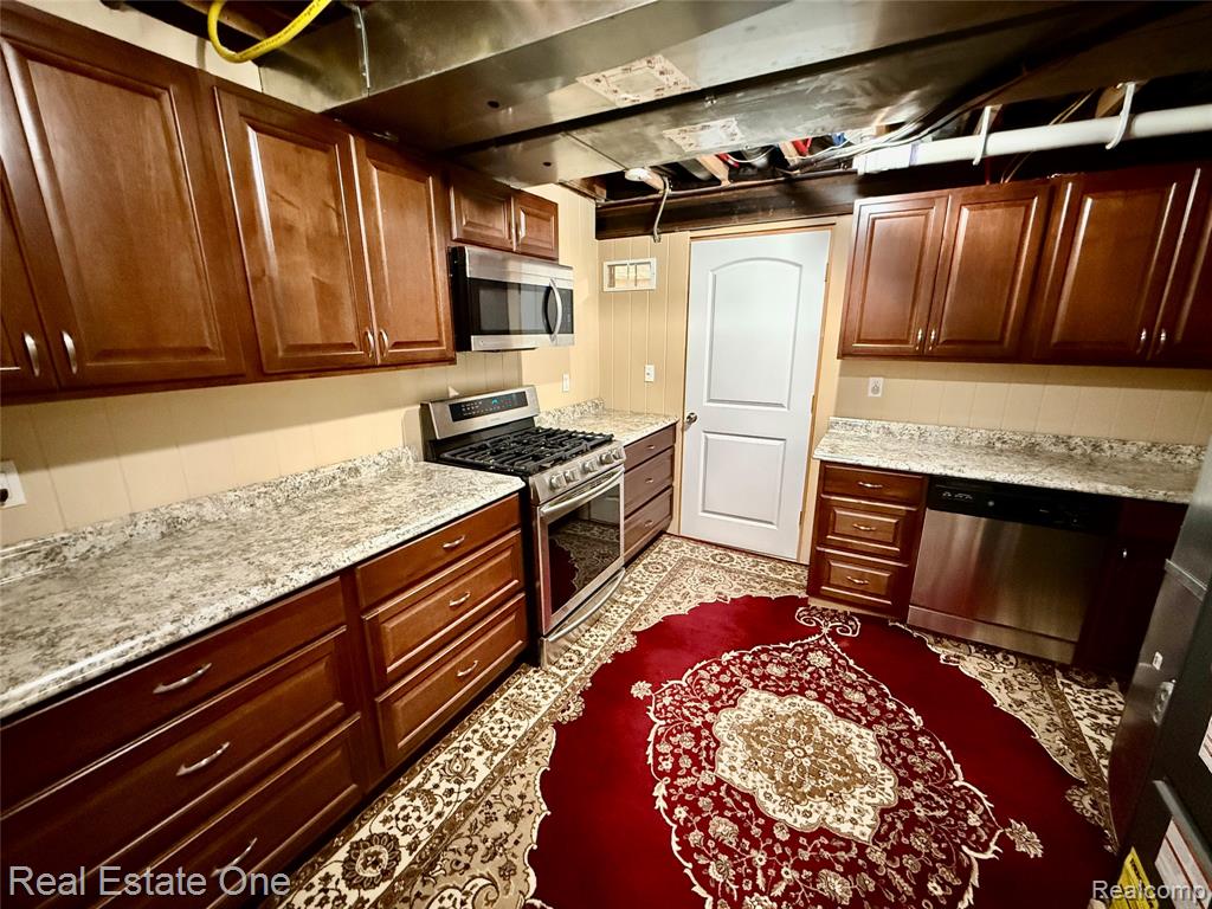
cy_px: 454
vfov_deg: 85.7
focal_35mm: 14
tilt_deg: -14.4
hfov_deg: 102.1
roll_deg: +0.2
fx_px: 490
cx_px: 606
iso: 1250
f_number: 2.2
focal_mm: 2.22
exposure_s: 1/60
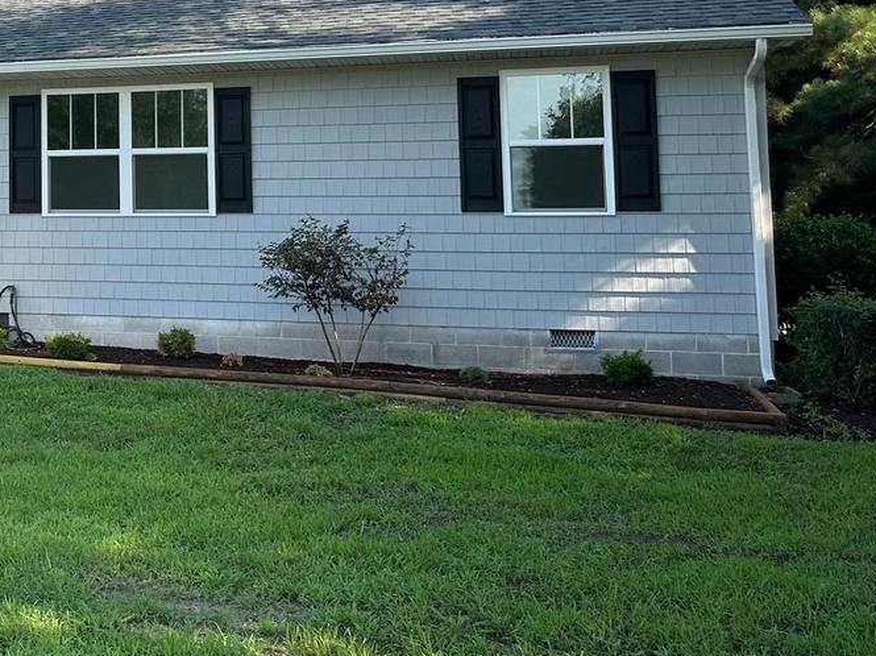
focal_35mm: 52
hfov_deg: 33.6
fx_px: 1315
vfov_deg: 27.2
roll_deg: +0.1
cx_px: -3
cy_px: 96
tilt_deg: +5.2
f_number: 1.78
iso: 80
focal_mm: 6.86
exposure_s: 1/1779
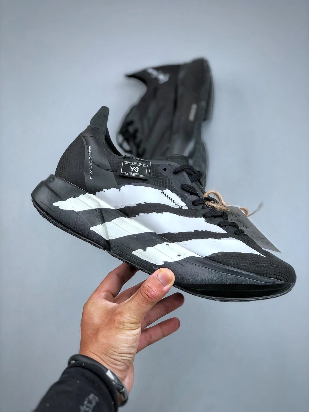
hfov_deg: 25.7
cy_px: 206
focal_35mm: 57
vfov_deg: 33.8
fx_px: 678
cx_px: 154
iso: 25
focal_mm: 6.6
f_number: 2.8
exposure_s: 1/50
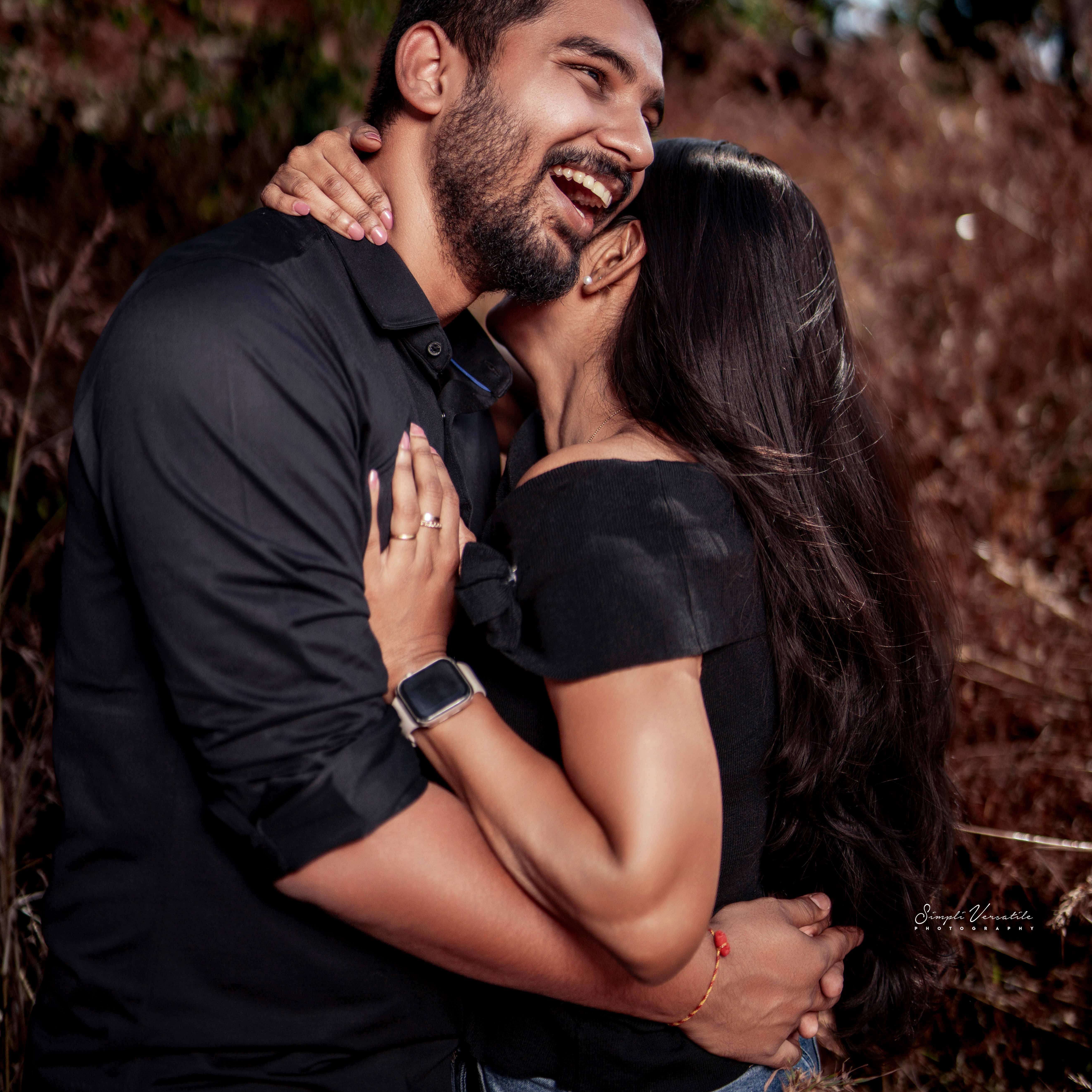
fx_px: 1606
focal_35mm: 45
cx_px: 546
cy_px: 427
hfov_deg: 37.6
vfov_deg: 37.4
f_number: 1.4
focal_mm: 35
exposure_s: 1/6400
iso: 50
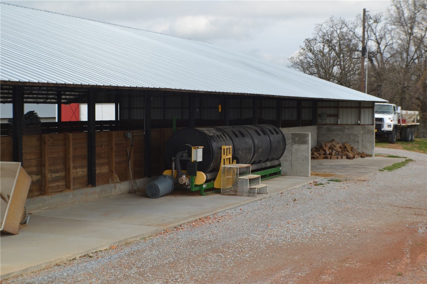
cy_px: 142
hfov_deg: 26.0
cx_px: 214
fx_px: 925
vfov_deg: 17.5
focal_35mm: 78
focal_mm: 52
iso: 100
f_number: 8
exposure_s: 1/200
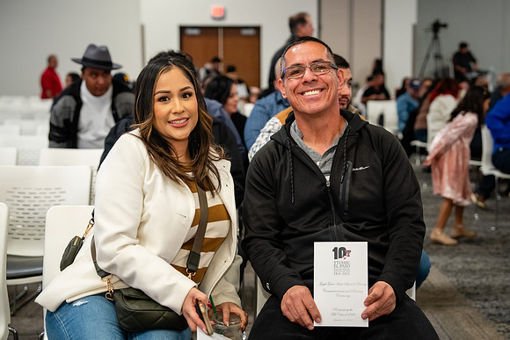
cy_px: 163
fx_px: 928
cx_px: 285
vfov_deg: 20.8
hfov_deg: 30.7
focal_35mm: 65
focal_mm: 52
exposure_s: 1/160
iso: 3200
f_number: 2.8
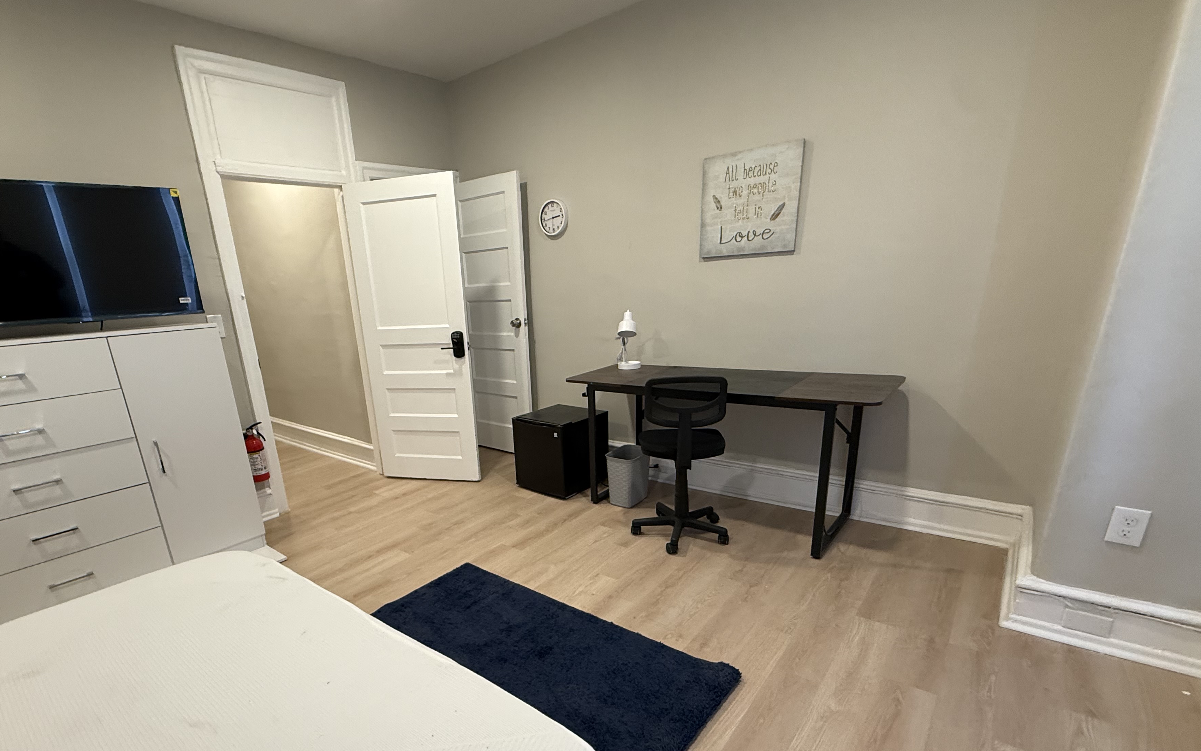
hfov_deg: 93.8
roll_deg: +1.9
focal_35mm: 17
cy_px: 467
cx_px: 522
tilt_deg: -14.1
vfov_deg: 67.0
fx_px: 556
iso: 200
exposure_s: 1/60
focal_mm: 2.22
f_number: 2.2
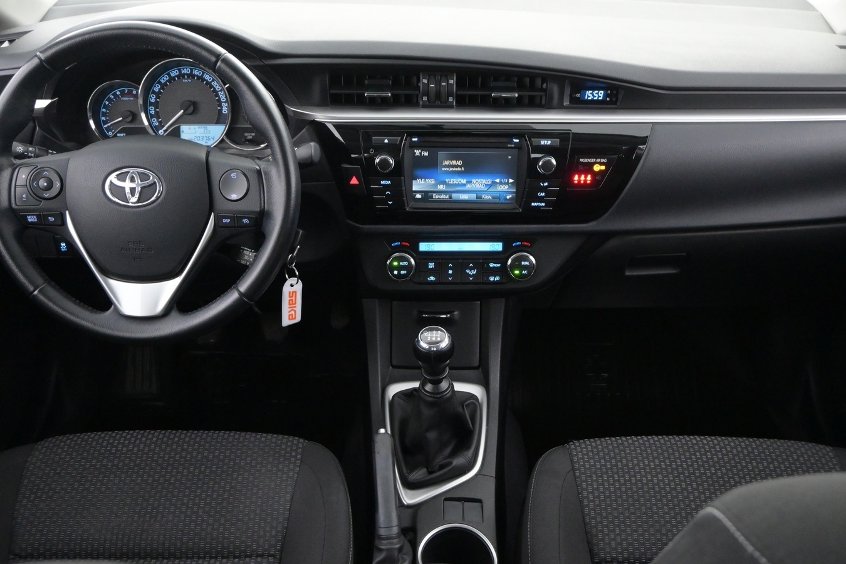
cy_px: 311
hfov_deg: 52.0
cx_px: 429
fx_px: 867
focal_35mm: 37
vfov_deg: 36.0
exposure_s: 1/30
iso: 3600
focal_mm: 20.5
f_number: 3.8
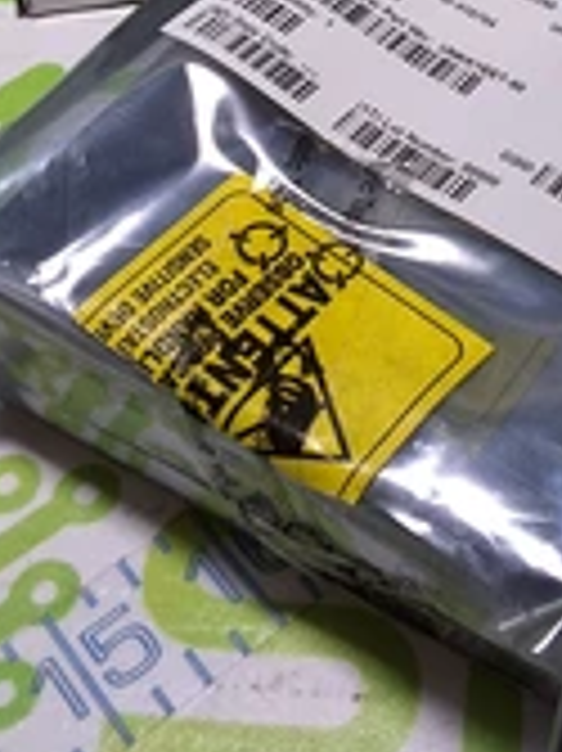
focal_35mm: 67
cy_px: 104
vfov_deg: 28.1
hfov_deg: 21.6
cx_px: 459
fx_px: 1452
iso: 50
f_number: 1.9
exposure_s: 1/120
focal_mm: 2.91
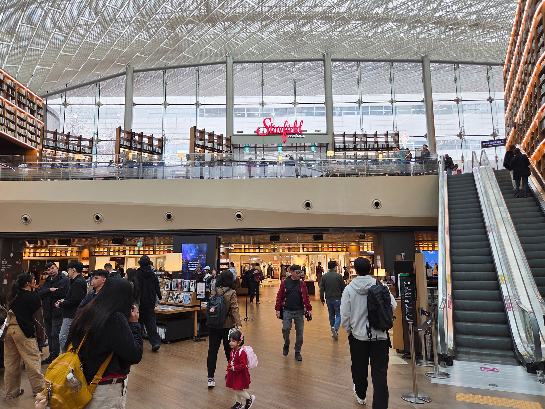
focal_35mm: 23
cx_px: 272
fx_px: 362
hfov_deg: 73.9
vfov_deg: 58.9
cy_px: 204
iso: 64
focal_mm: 5.4
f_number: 1.8
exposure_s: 1/120
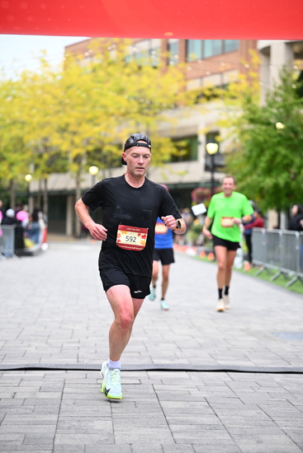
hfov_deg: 13.8
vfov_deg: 20.6
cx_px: 152
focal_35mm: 99
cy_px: 226
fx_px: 1249
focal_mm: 99
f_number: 2.8
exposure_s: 1/2000
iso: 1250
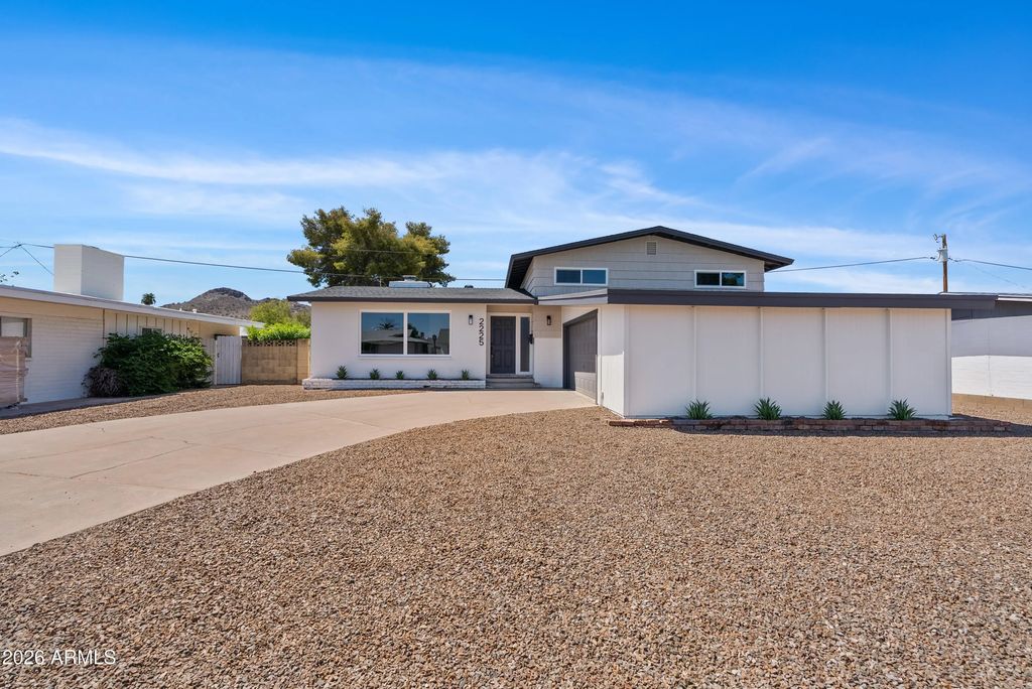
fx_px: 459
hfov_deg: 96.7
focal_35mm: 16
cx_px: 516
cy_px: 344
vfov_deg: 73.8
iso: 100
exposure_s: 1/60
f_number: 8
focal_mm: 16
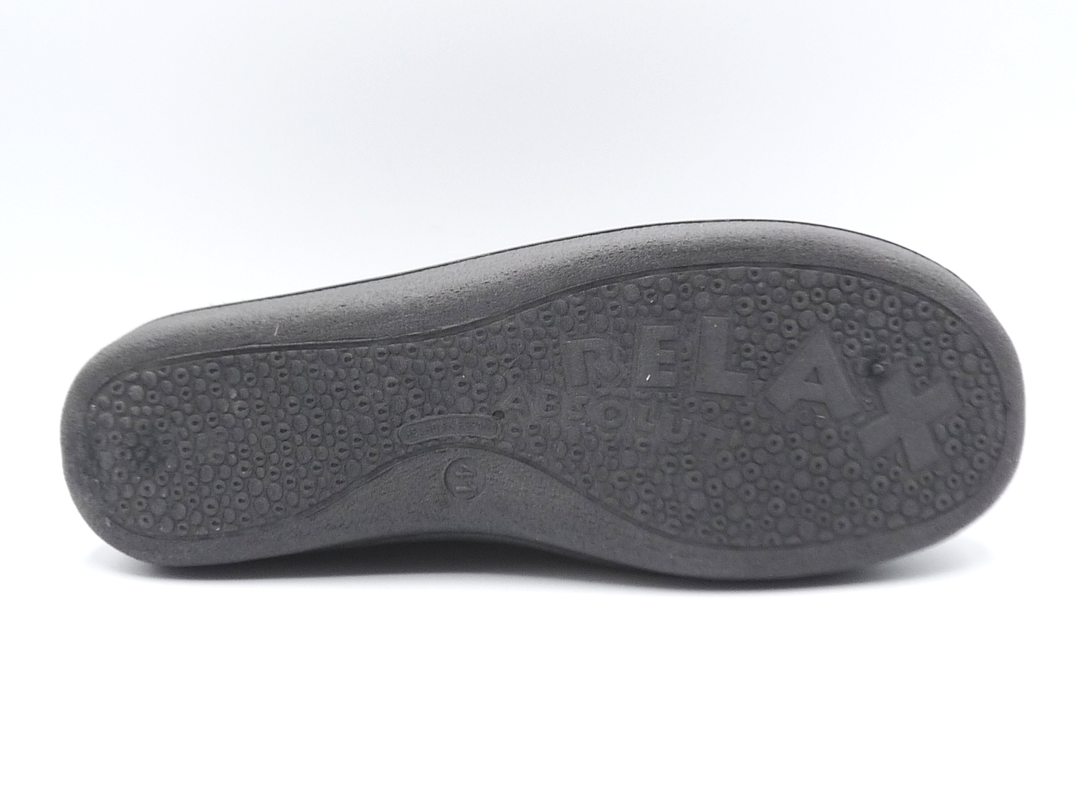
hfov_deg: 36.8
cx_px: 538
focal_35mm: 52
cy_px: 404
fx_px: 1618
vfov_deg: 28.0
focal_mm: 5.4
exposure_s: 1/100
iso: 100
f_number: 3.6
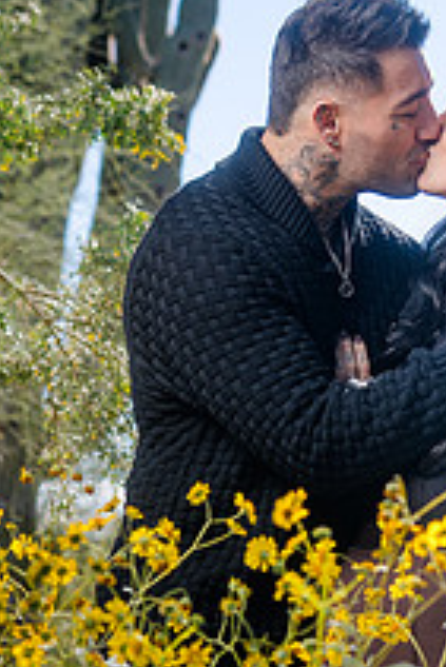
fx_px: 2764
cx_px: 332
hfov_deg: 9.2
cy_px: 493
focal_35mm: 149
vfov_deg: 13.7
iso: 100
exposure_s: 1/250
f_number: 5.6
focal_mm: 70
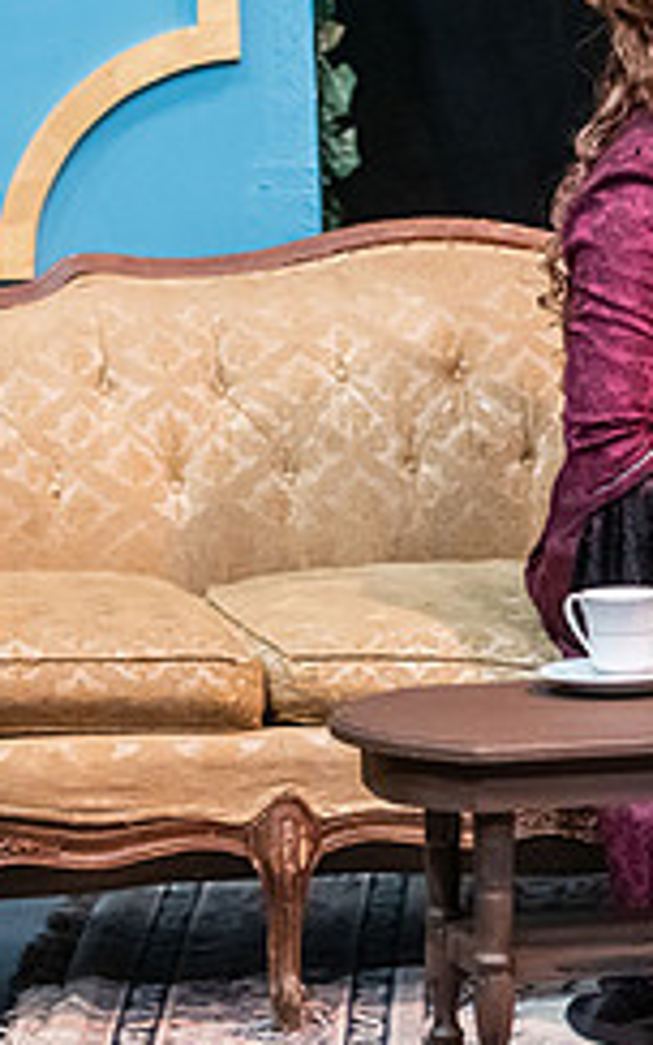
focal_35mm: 190
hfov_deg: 6.8
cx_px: 984
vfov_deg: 11.0
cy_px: 286
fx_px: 5407
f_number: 3.2
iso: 3200
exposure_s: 1/200
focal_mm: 78
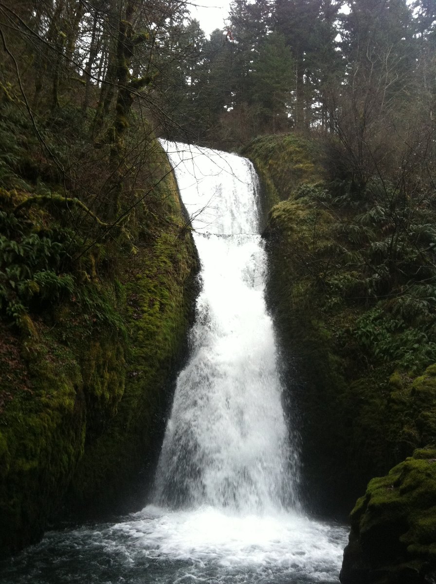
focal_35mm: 35
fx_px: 589
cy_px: 292
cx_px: 218
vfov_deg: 52.7
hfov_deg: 40.6
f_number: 2.8
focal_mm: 3.85
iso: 125
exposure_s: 1/120
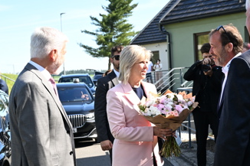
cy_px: 163
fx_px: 500
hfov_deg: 28.0
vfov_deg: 18.5
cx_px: 160
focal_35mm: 72
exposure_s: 1/800
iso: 400
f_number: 5
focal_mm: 34
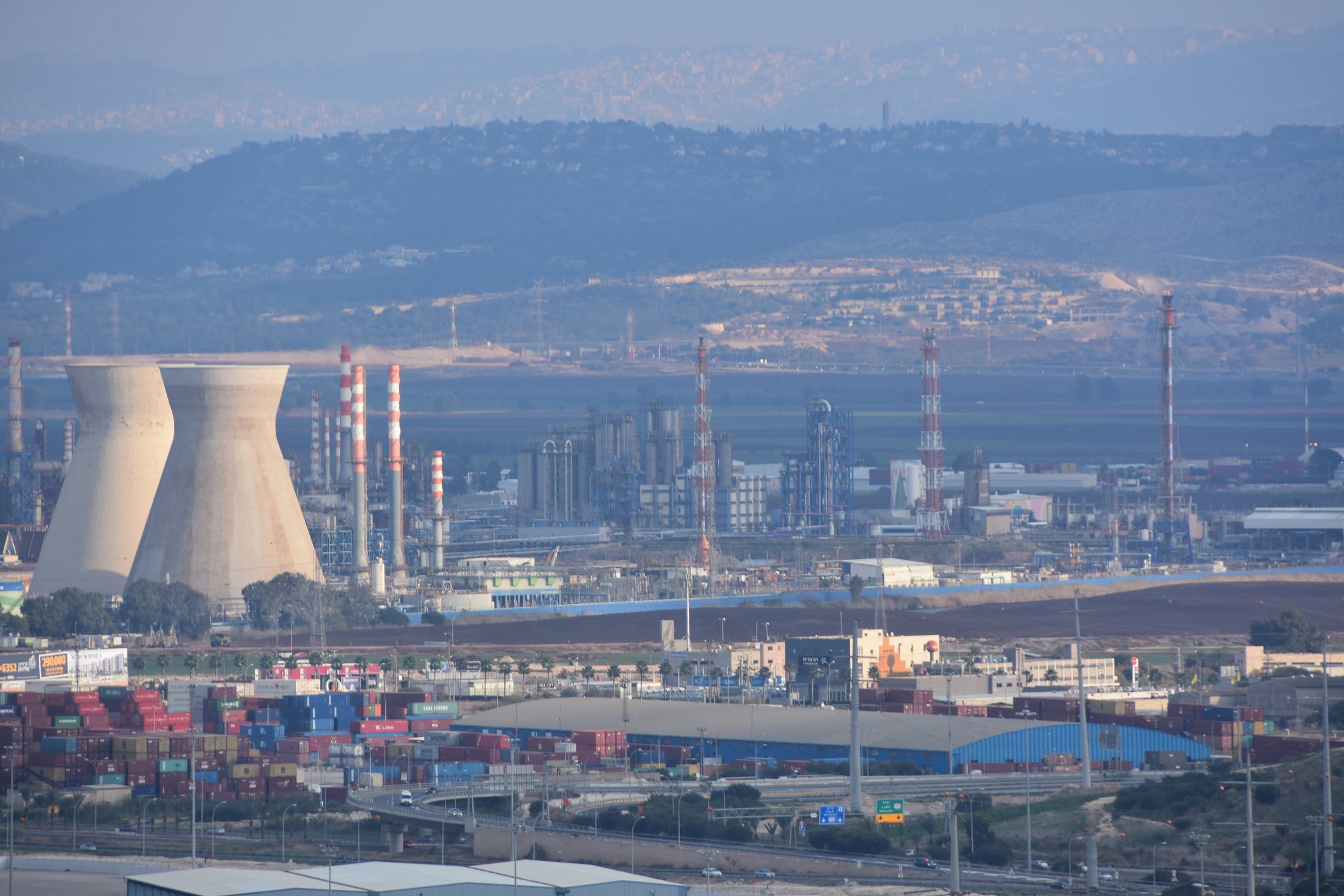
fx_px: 16799
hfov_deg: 4.6
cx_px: 672
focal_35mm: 450
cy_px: 448
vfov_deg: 3.1
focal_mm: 300
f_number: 11
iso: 125
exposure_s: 1/125
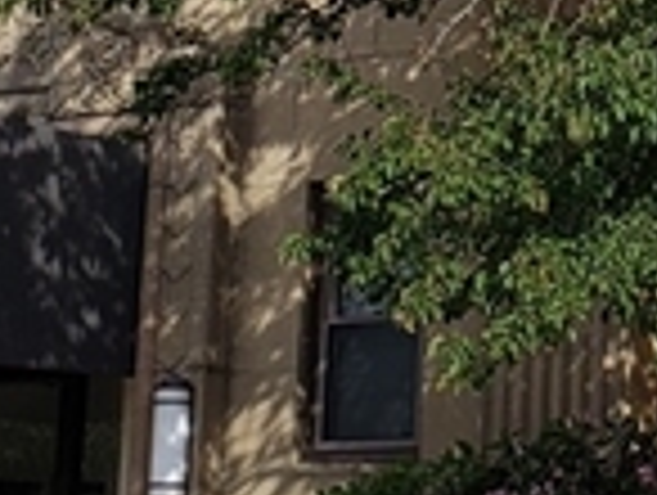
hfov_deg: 10.4
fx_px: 3460
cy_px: -428
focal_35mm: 182
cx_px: 1008
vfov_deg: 7.9
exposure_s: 1/1182
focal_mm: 4.3
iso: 50
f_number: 2.4
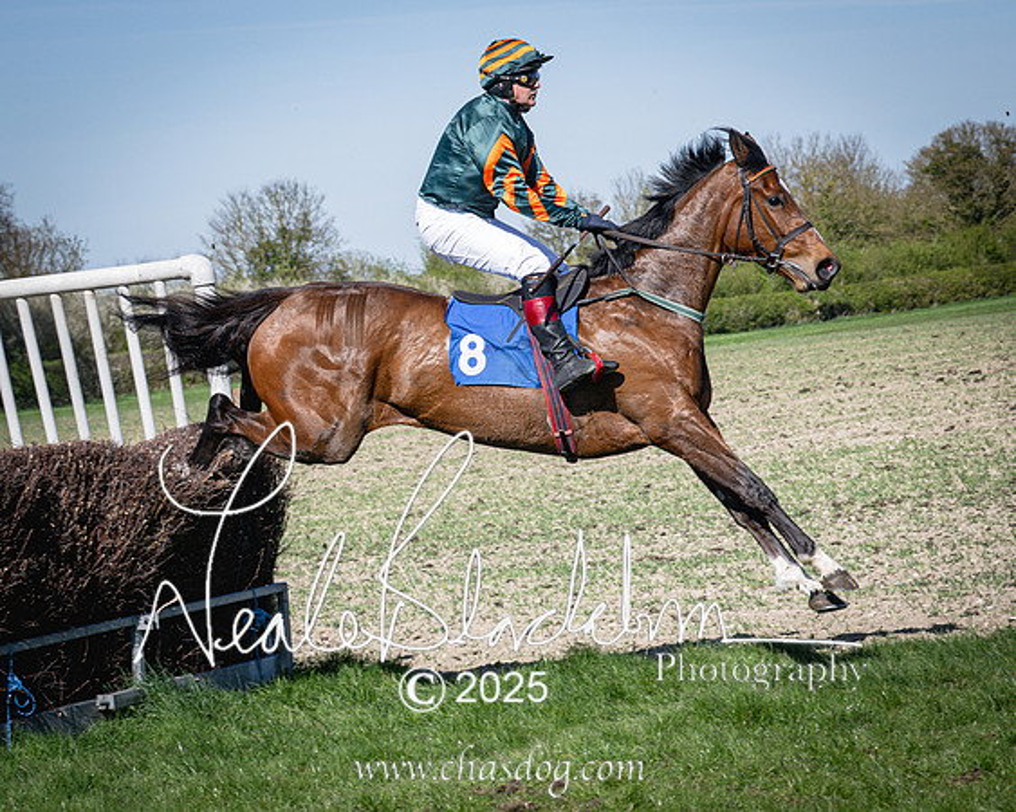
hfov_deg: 12.3
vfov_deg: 9.9
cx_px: 540
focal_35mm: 156
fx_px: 4701
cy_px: 330
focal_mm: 70
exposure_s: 1/1600
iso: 200
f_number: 5
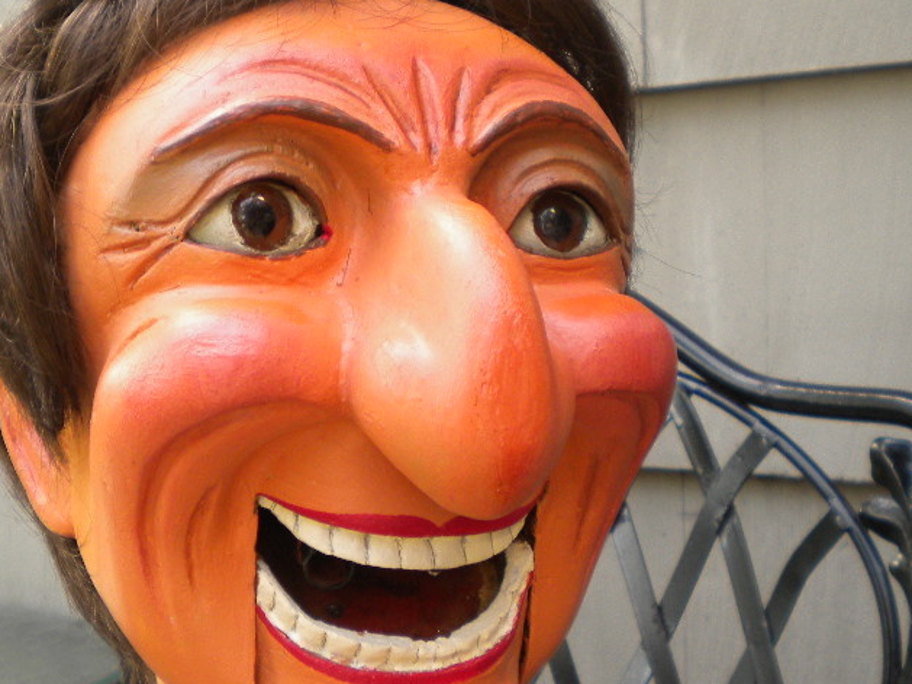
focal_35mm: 57
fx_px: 1502
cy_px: 407
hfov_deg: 33.5
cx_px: 315
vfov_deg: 25.6
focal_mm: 6.3
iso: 104
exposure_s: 1/54.8
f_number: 3.1
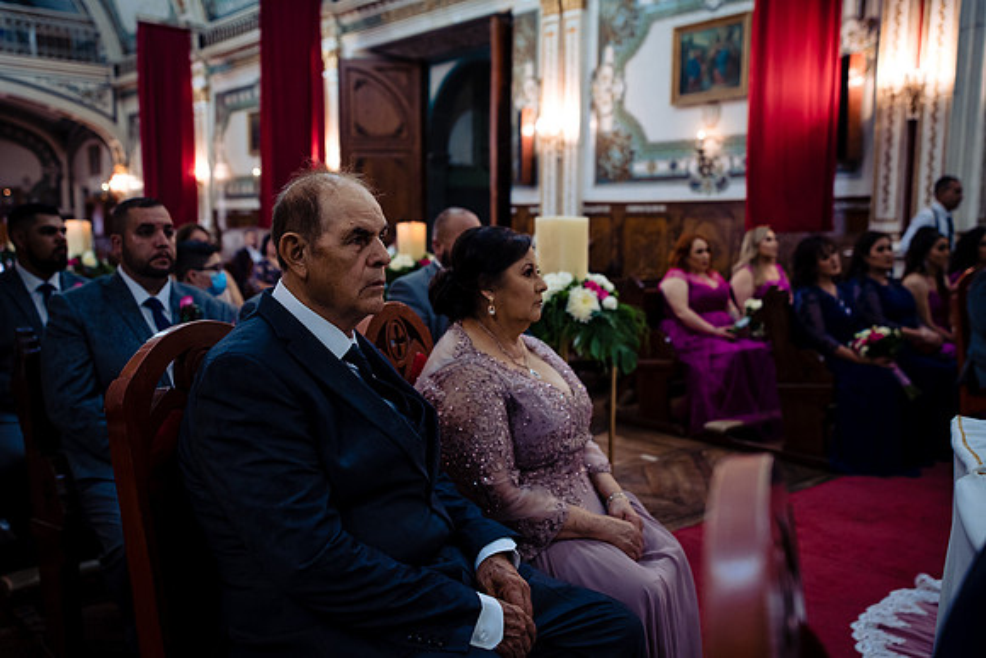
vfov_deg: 37.9
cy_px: 329
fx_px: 959
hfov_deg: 54.4
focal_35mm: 35
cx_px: 493
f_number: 3.2
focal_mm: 35
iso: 1250
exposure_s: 1/100
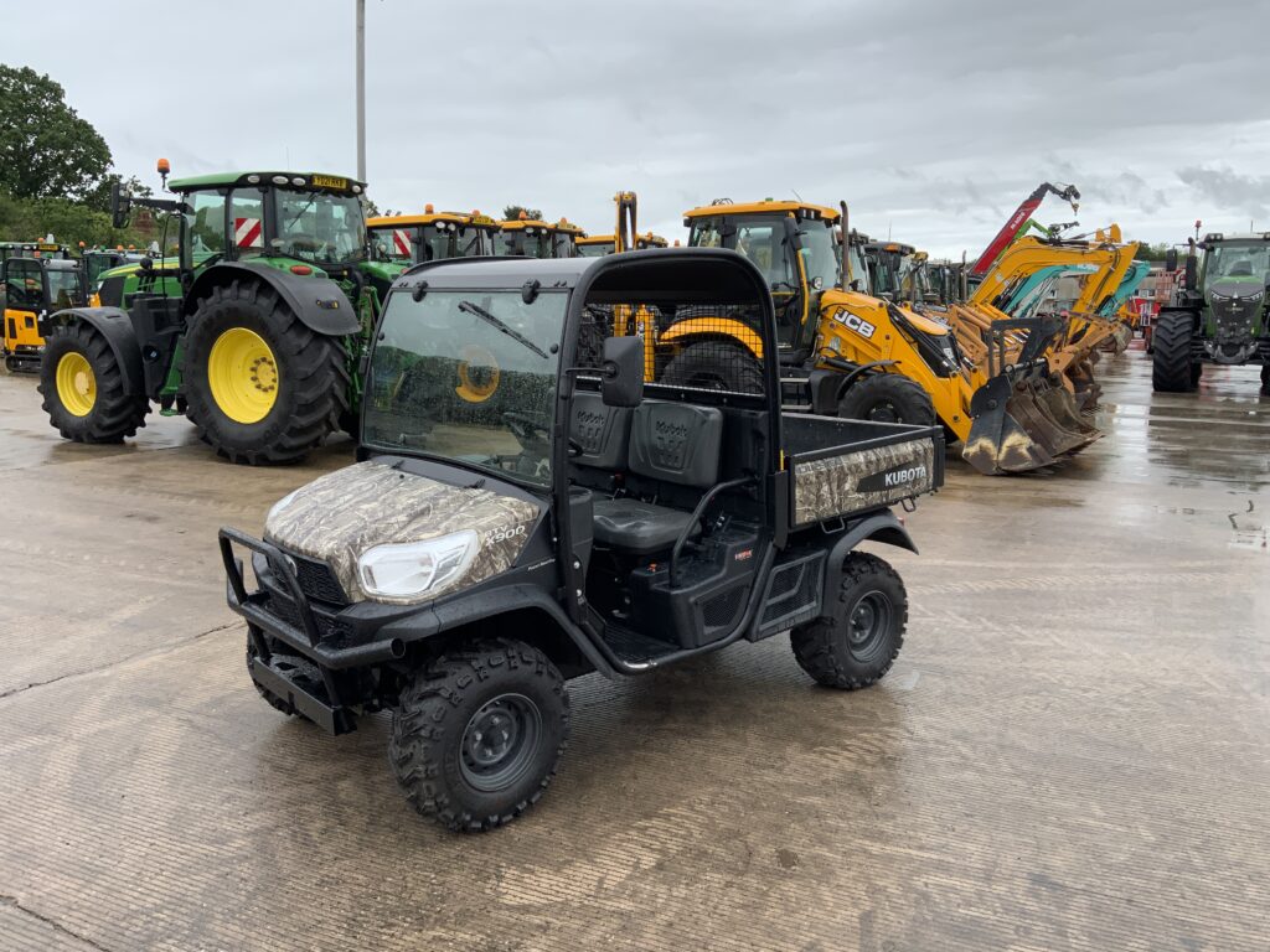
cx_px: 635
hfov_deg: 61.7
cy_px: 476
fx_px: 1064
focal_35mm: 29
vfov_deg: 48.2
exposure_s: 1/691
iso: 16
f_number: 1.8
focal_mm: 3
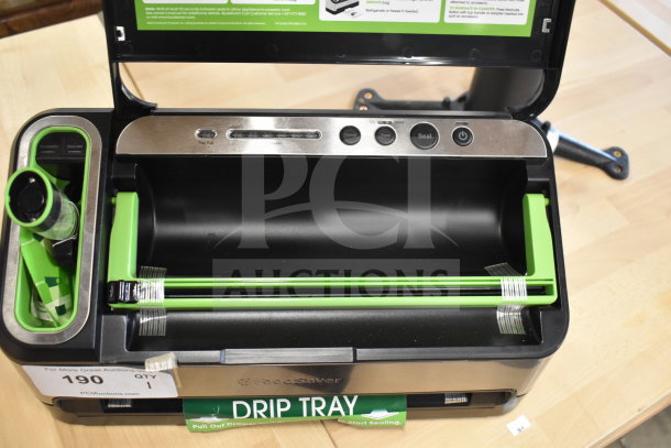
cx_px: 336
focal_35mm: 34
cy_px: 224
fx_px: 643
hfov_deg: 55.1
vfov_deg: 38.4
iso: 2500
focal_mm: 23
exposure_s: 1/40
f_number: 3.8
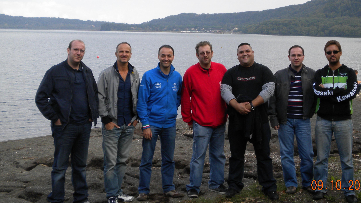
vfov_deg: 19.1
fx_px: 603
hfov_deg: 33.3
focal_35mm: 63
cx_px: 196
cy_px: 66
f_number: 5.6
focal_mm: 9.3
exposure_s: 1/210
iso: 100
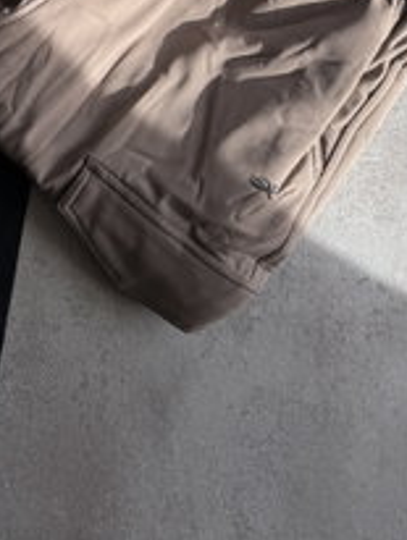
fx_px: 970
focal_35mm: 62
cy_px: -156
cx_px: -89
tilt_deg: -79.3
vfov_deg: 26.6
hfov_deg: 21.8
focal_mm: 6.76
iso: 80
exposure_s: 1/1721
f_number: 1.78
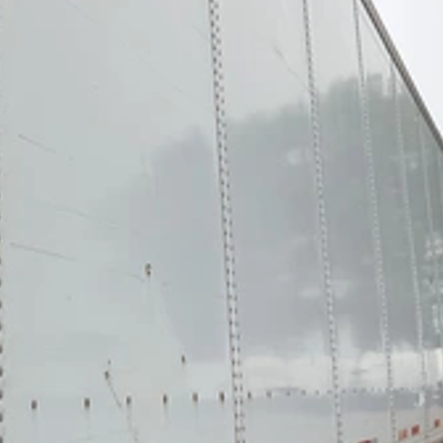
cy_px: 277
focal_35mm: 61
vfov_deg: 28.1
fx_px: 883
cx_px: 66
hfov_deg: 27.4
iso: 25
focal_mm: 3
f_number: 1.8
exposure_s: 1/1490
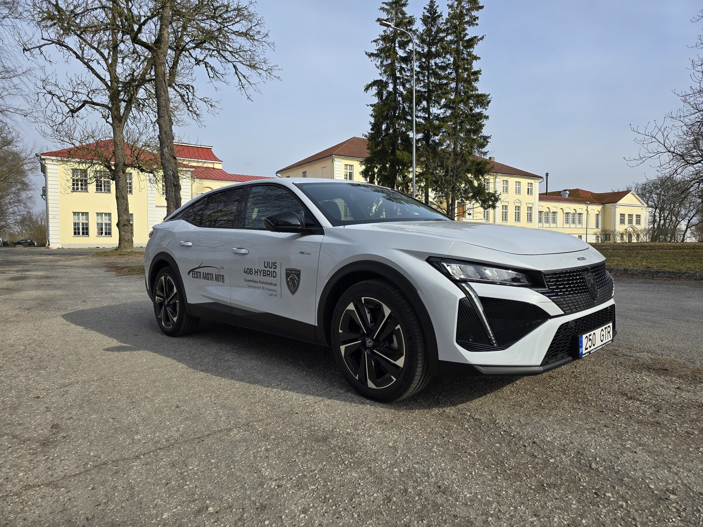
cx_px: 352
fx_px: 467
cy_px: 264
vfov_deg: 58.9
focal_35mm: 23
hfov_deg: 73.9
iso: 12
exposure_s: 1/711
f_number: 1.7
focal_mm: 6.3
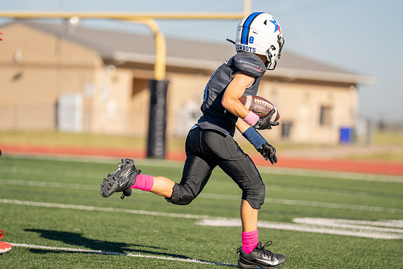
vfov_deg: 7.9
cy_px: 135
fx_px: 1936
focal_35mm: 173
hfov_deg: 11.9
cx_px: 196
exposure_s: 1/2500
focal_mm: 164
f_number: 2.8
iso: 160
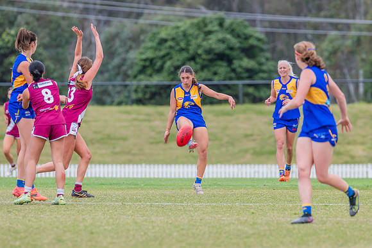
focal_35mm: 493
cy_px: 123
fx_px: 5096
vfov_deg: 2.8
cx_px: 185
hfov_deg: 4.2
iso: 800
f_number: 7.1
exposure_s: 1/1250
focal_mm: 420
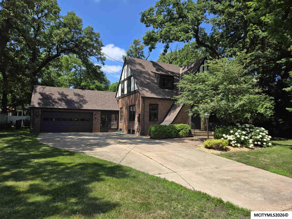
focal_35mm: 23
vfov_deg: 58.9
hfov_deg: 73.9
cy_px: 110
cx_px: 146
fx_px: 194
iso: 25
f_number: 1.8
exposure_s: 1/1222
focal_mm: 5.4
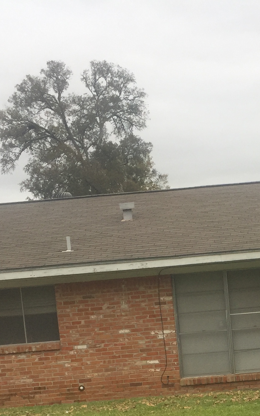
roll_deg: +4.2
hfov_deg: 16.6
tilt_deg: -5.4
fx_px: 862
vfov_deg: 26.1
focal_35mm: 76
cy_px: 384
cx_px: 295
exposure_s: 1/694
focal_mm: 4.15
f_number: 2.2
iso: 32
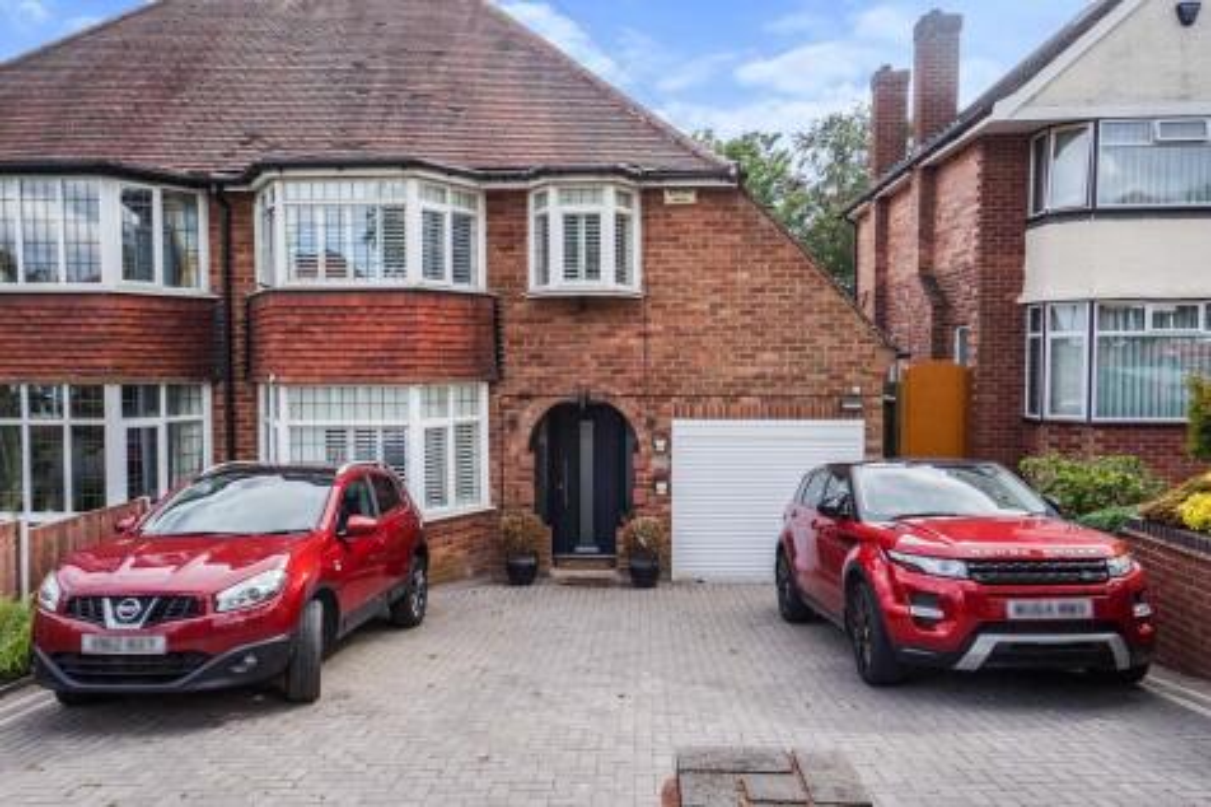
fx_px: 908
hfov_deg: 67.4
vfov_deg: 47.9
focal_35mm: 27
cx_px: 606
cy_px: 404
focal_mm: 18
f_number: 11
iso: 400
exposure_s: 1/200
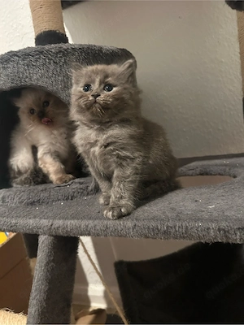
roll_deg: +7.6
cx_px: 122
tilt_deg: -9.2
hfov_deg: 53.1
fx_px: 244
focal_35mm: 26
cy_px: 162
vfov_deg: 67.3
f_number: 1.5
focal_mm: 5.7
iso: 500
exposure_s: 1/25
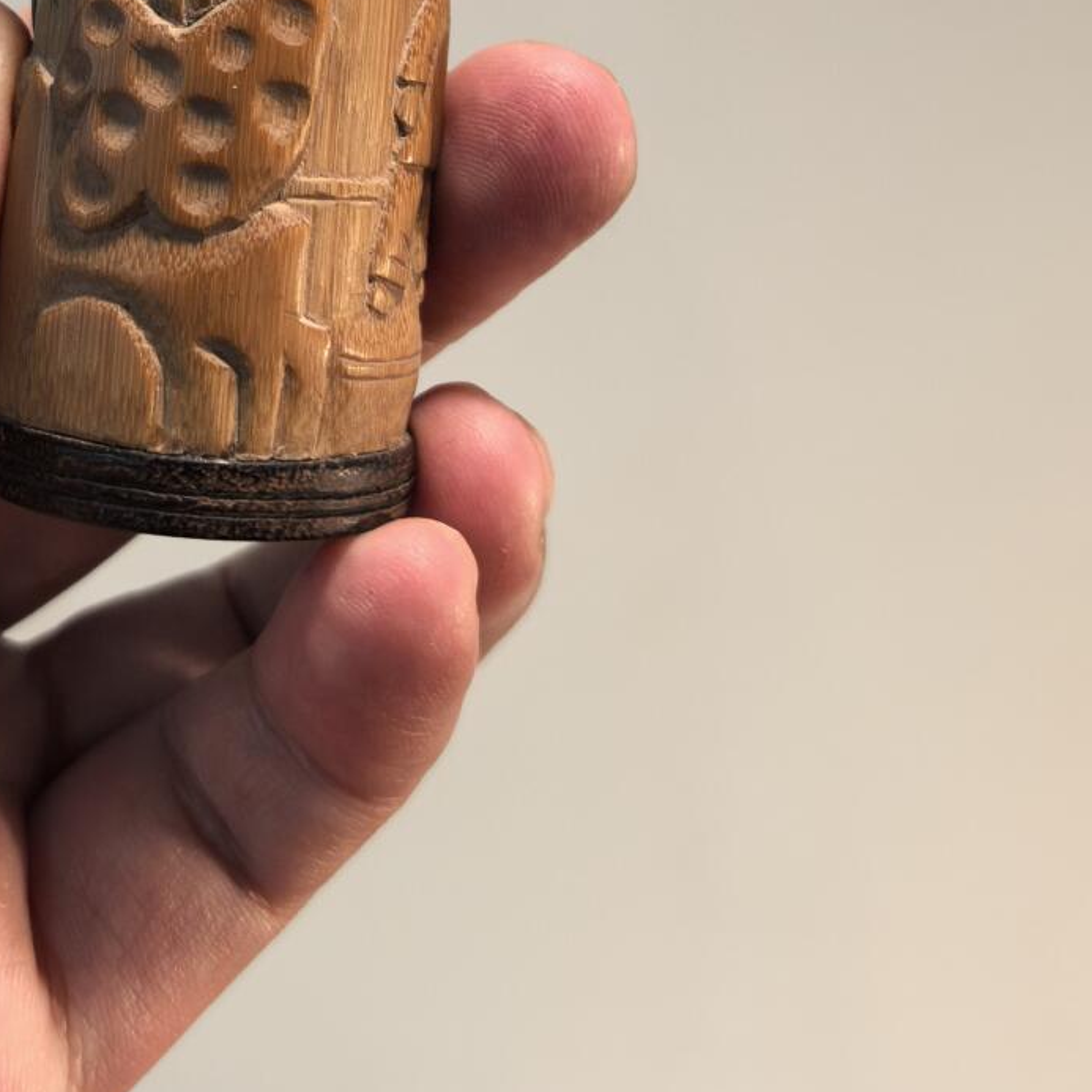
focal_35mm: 62
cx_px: 240
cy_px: -44
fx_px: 2213
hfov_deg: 27.2
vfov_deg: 26.0
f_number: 2
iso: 1600
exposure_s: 1/791
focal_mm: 6.98
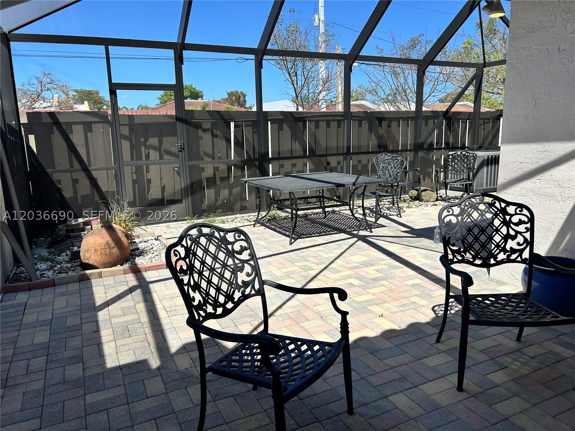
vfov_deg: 53.1
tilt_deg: -8.0
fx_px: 432
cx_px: 288
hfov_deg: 67.3
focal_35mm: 26
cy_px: 216
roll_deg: +2.7
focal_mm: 5.7
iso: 50
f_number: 1.5
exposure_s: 1/2695
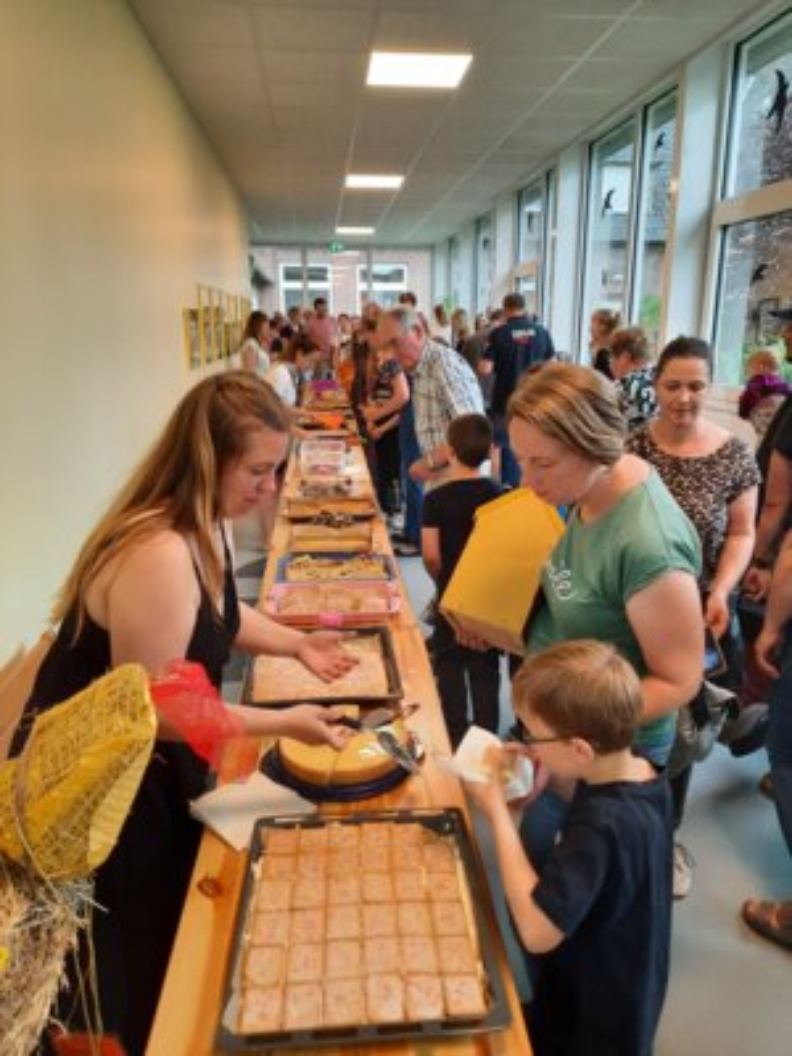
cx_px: 396
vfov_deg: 69.4
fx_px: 763
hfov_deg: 54.9
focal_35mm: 25
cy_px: 528
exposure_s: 1/50
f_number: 2
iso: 200
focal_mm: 4.6
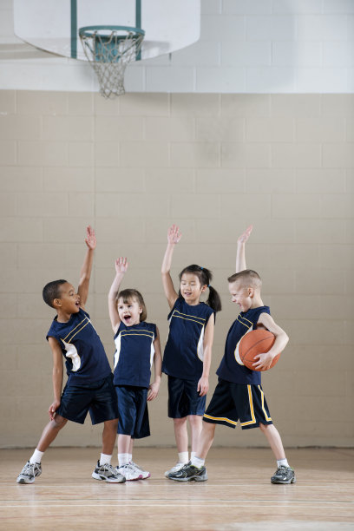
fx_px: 2802
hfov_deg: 7.2
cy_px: 266
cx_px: 177
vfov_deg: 10.8
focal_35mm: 190
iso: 100
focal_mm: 190
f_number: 4
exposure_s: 1/160
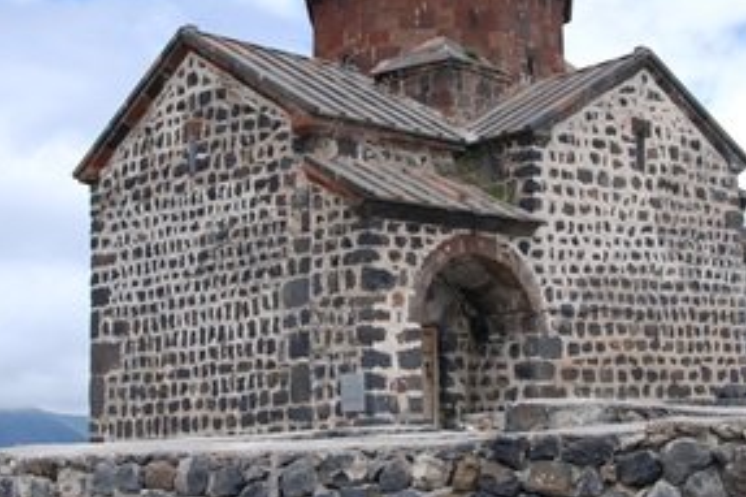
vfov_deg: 19.9
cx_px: 390
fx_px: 1408
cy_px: 178
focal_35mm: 68
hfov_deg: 29.7
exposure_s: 1/250
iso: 100
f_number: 8
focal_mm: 26
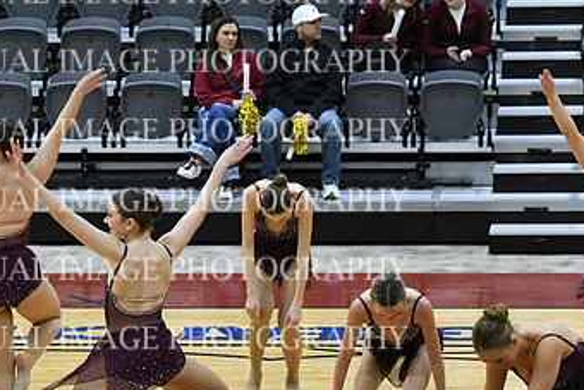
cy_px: 303
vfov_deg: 5.4
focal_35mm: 256
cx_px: 160
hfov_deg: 8.0
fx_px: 4154
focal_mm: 100
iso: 5000
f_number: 4
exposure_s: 1/400
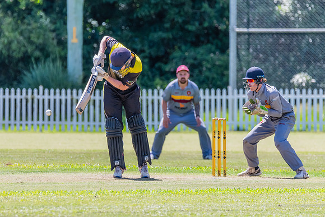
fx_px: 6206
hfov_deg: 3.0
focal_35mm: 687
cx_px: 126
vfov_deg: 2.0
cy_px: 106
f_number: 6.3
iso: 1000
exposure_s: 1/2000
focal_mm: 500
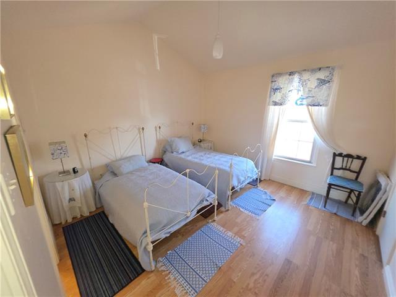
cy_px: 148
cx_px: 198
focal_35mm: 13
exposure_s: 1/60
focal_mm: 2.2
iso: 200
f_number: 1.9
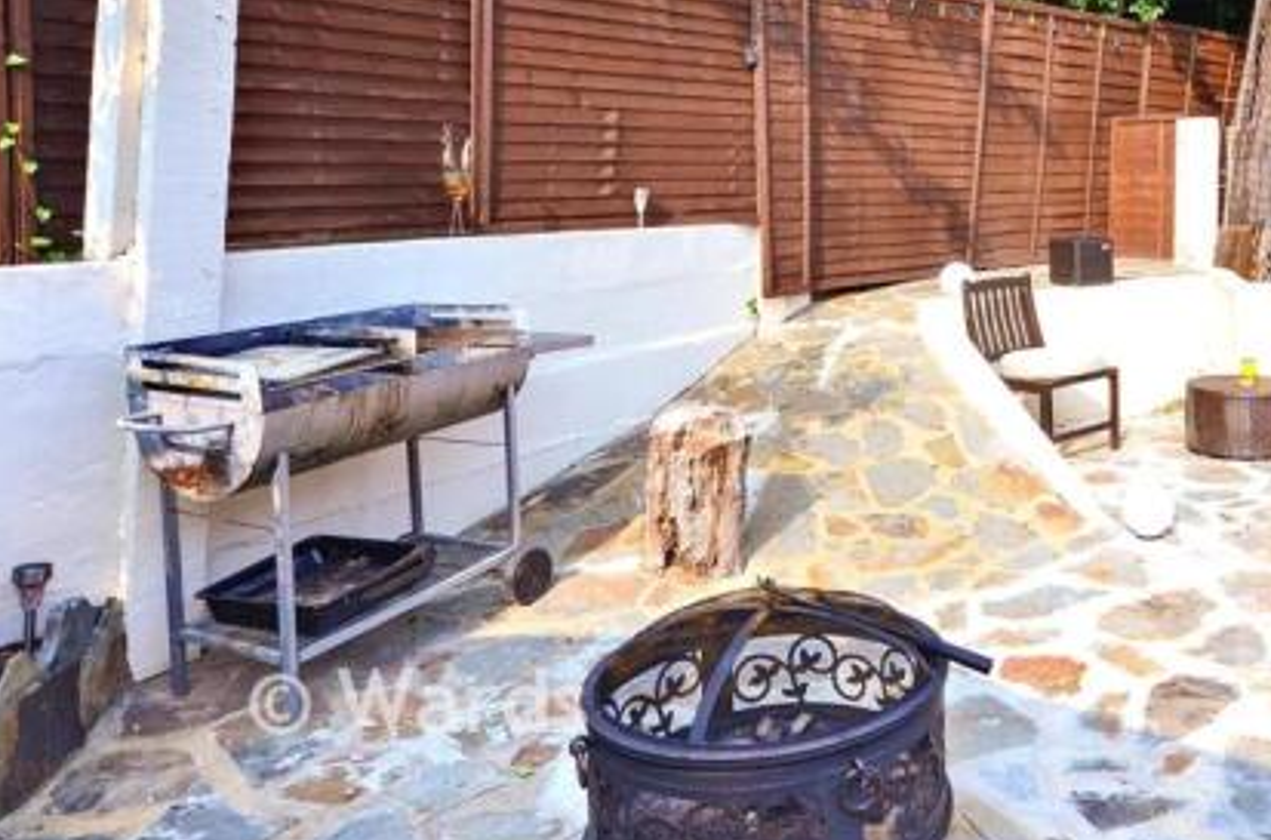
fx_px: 965
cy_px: 246
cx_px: 905
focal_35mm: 27
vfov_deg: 45.9
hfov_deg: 64.0
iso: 200
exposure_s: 1/250
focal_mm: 11.5
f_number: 4.2
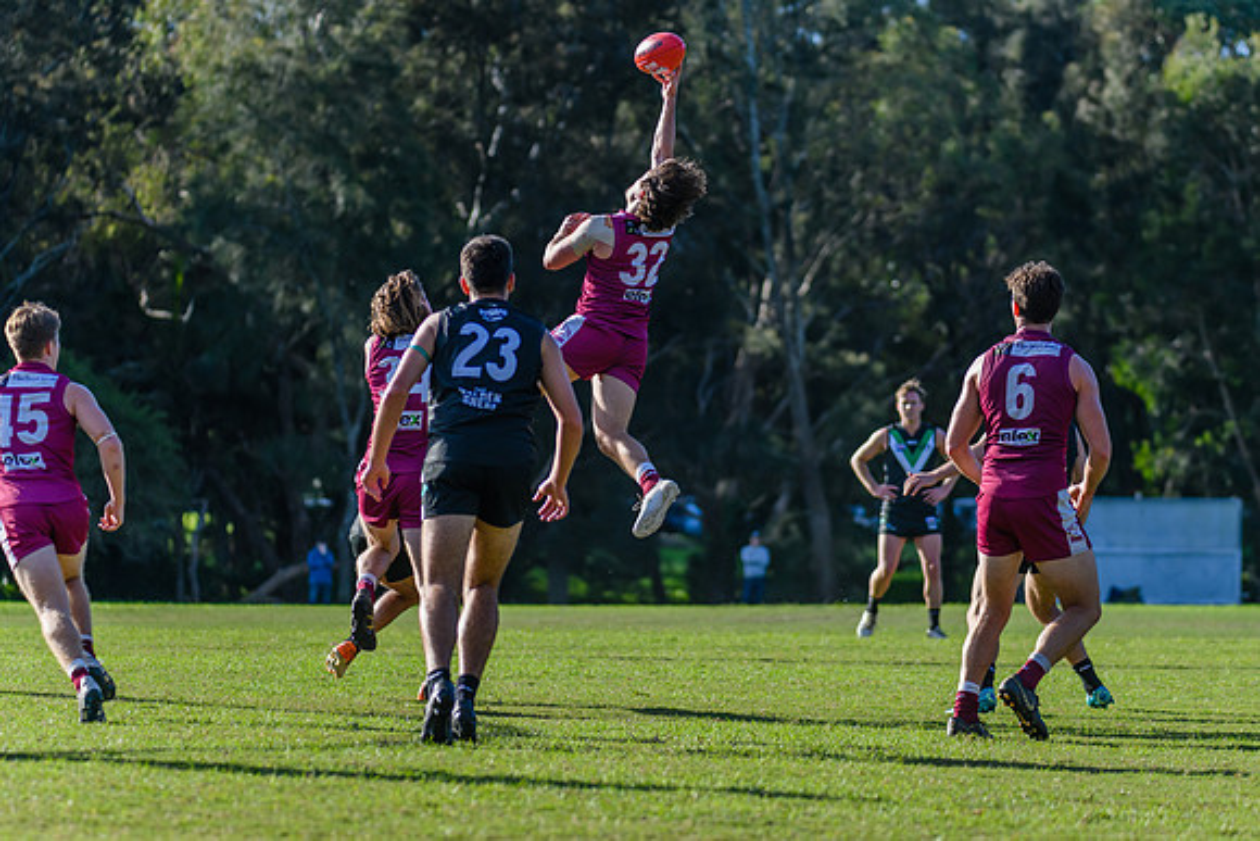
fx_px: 6594
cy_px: 422
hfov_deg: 10.9
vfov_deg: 7.3
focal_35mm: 188
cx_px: 684
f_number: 4
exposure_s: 1/2500
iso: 800
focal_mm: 170
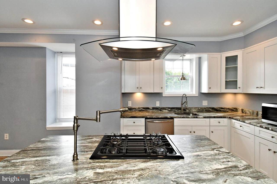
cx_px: 138
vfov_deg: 73.6
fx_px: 123
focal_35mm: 16
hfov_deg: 96.8
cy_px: 92
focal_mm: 11
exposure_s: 1/250
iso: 1250
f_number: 9
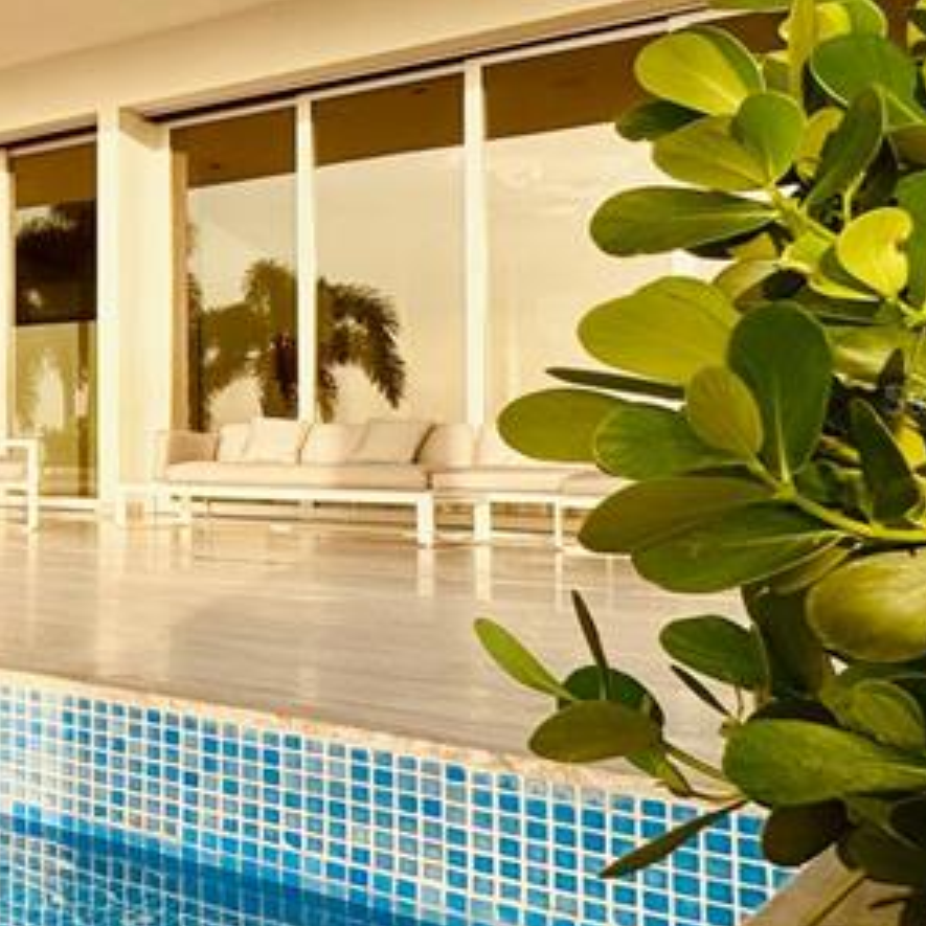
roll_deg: -1.6
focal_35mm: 43
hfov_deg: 26.0
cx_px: -534
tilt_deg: +2.7
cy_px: 399
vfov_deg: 39.1
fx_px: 1301
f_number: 2.2
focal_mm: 2.22
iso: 50
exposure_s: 1/910
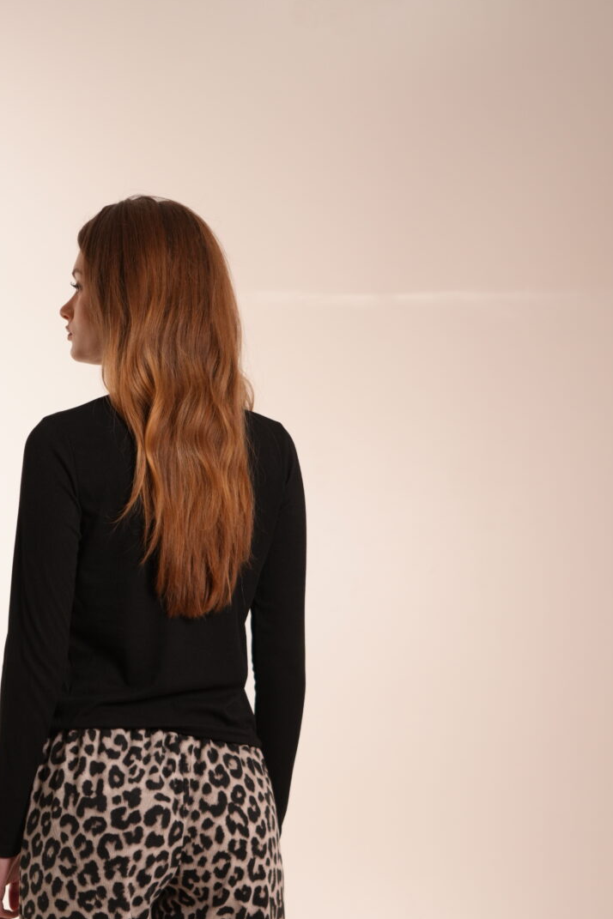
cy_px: 746
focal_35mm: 84
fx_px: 2145
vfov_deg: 23.8
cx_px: 151
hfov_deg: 16.2
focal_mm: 50
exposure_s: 1/125
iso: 400
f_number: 2.8
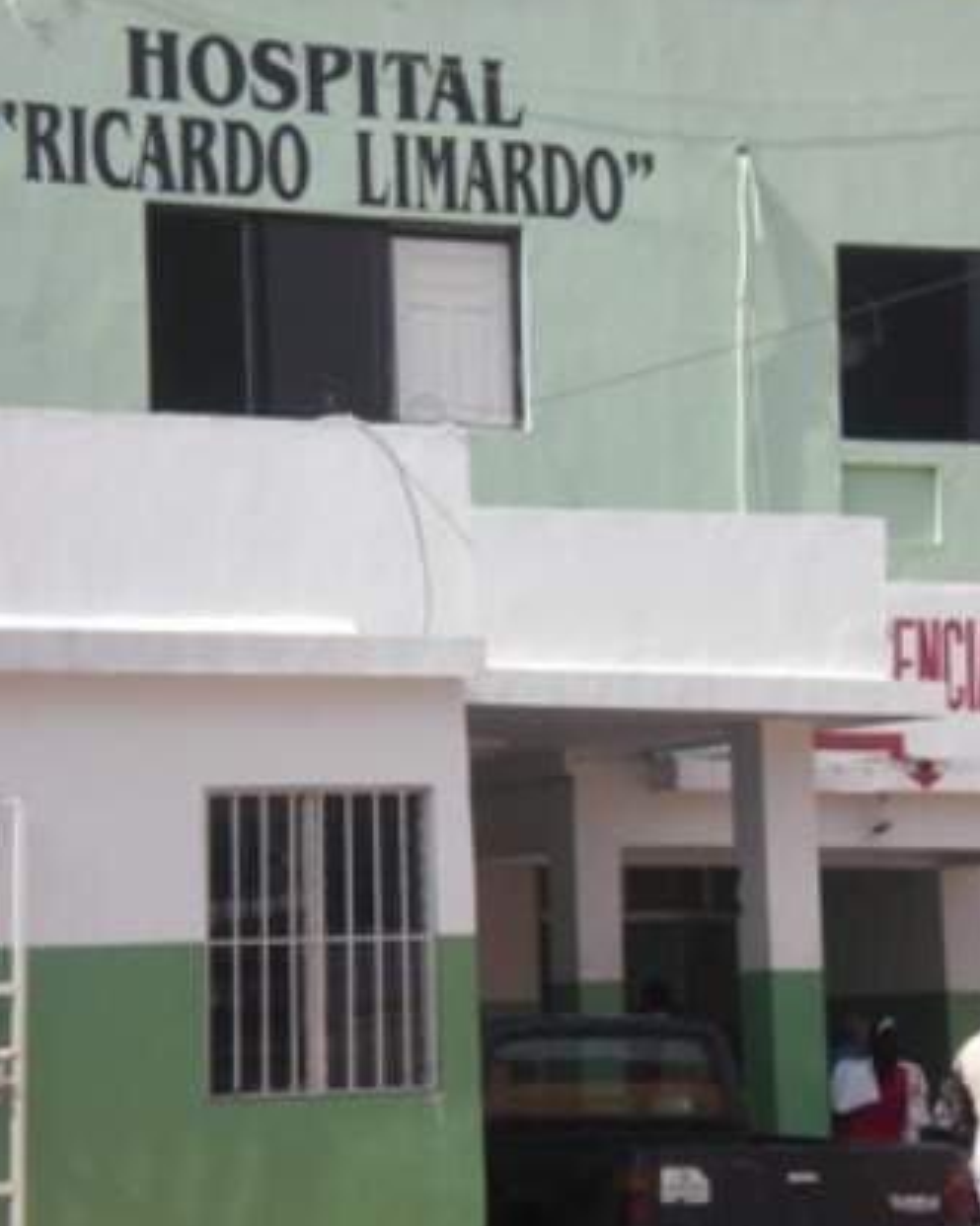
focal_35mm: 151
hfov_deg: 10.2
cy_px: 539
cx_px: 518
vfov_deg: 12.8
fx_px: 5477
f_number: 5.4
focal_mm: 16.51
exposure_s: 1/500
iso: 64
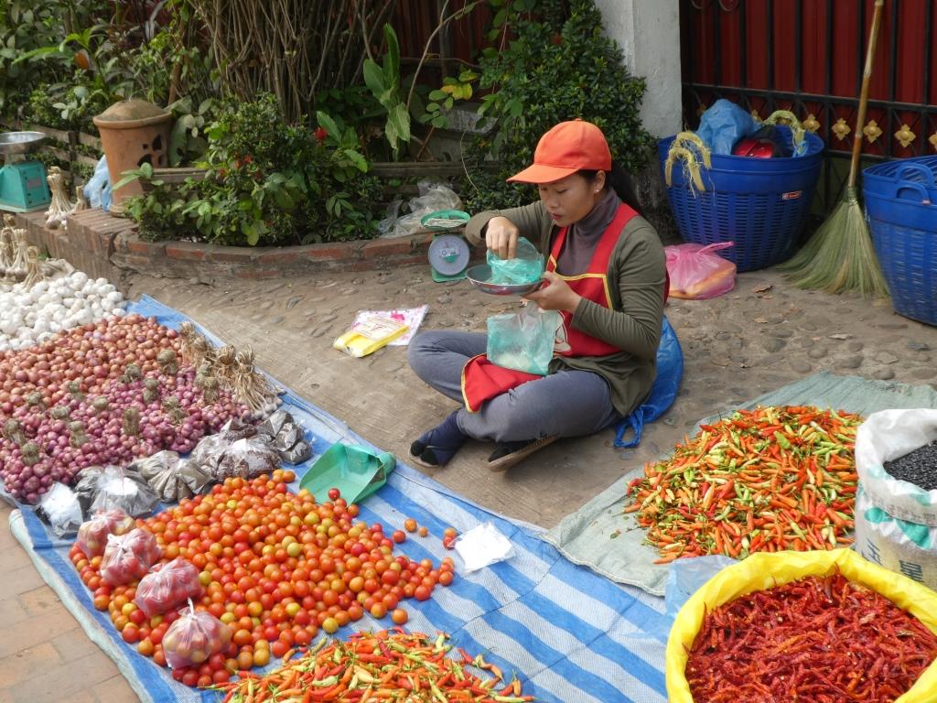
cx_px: 468
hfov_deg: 42.9
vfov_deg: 32.9
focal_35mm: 44
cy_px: 352
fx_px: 1191
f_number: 3.9
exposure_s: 1/80
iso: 100
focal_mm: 7.8
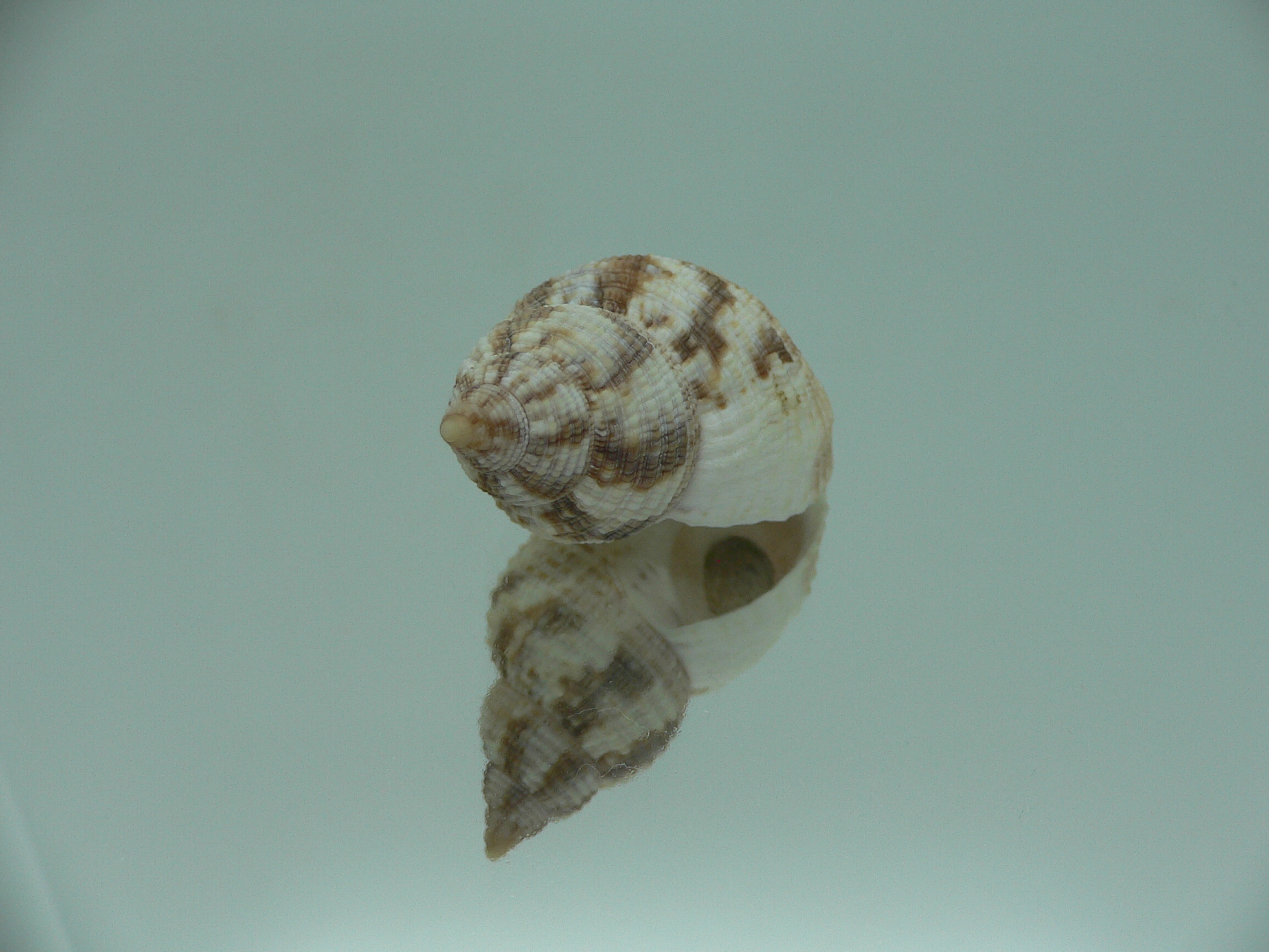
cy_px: 465
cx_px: 646
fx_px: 1320
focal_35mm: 36
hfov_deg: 51.4
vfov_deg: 39.7
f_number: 2.8
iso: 80
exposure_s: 1/60
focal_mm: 4.6
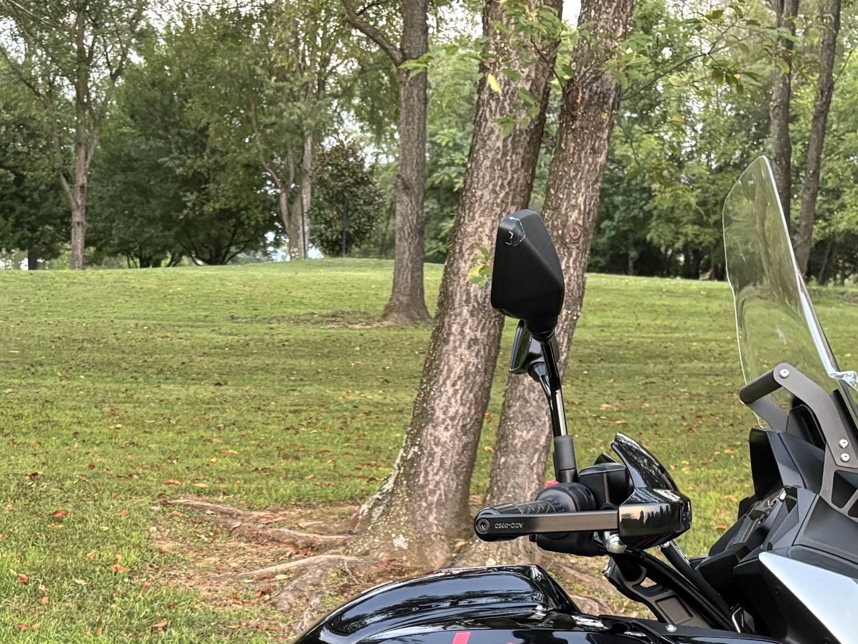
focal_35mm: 71
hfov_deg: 27.3
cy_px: 822
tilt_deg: -16.8
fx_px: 1760
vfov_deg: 19.2
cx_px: 345
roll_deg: -0.4
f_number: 1.6
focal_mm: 5.96
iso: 500
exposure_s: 1/60
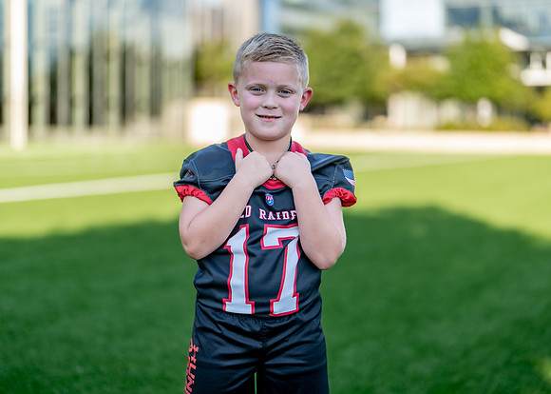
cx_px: 271
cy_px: 180
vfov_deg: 24.9
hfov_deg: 34.3
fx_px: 892
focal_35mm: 57
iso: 100
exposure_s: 1/1600
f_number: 1.2
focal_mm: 50
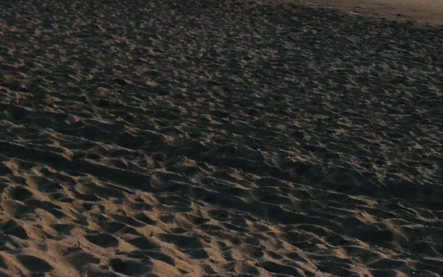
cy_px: -194
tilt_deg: +2.1
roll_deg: +0.2
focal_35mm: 93
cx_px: -33
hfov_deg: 21.3
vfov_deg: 12.9
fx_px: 1123
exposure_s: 1/651
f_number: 2.2
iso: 25
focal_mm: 4.15
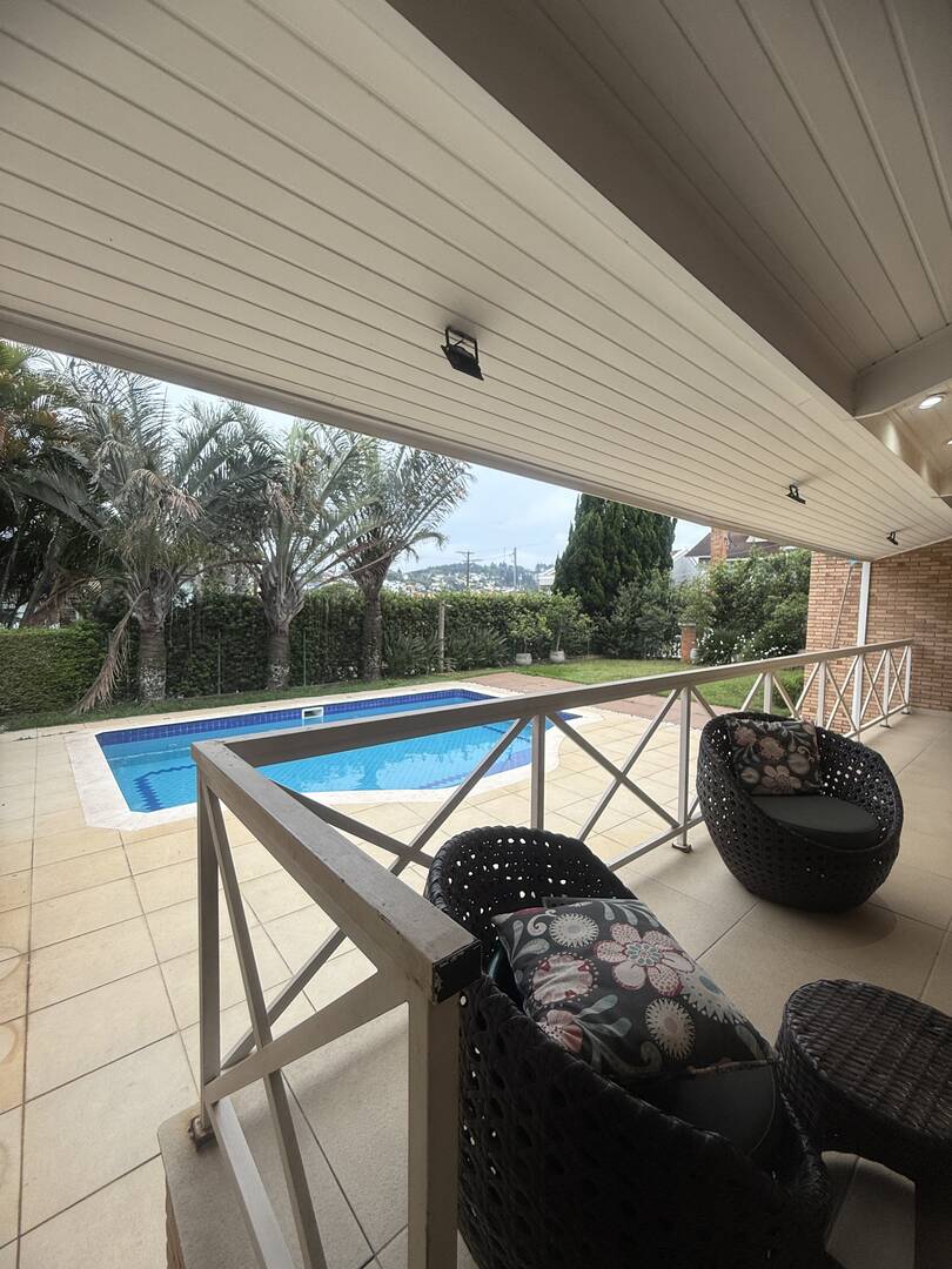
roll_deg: -0.8
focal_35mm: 14
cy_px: 634
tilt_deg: -1.9
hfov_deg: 85.7
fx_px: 513
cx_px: 476
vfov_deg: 102.1
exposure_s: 1/120
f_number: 2.2
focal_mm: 2.22
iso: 64
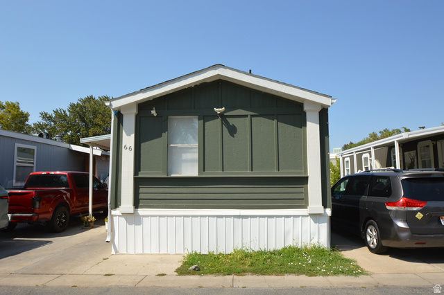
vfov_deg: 53.1
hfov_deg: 73.8
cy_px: 148
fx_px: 296
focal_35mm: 24
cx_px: 222
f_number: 9
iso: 100
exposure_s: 1/200
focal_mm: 16
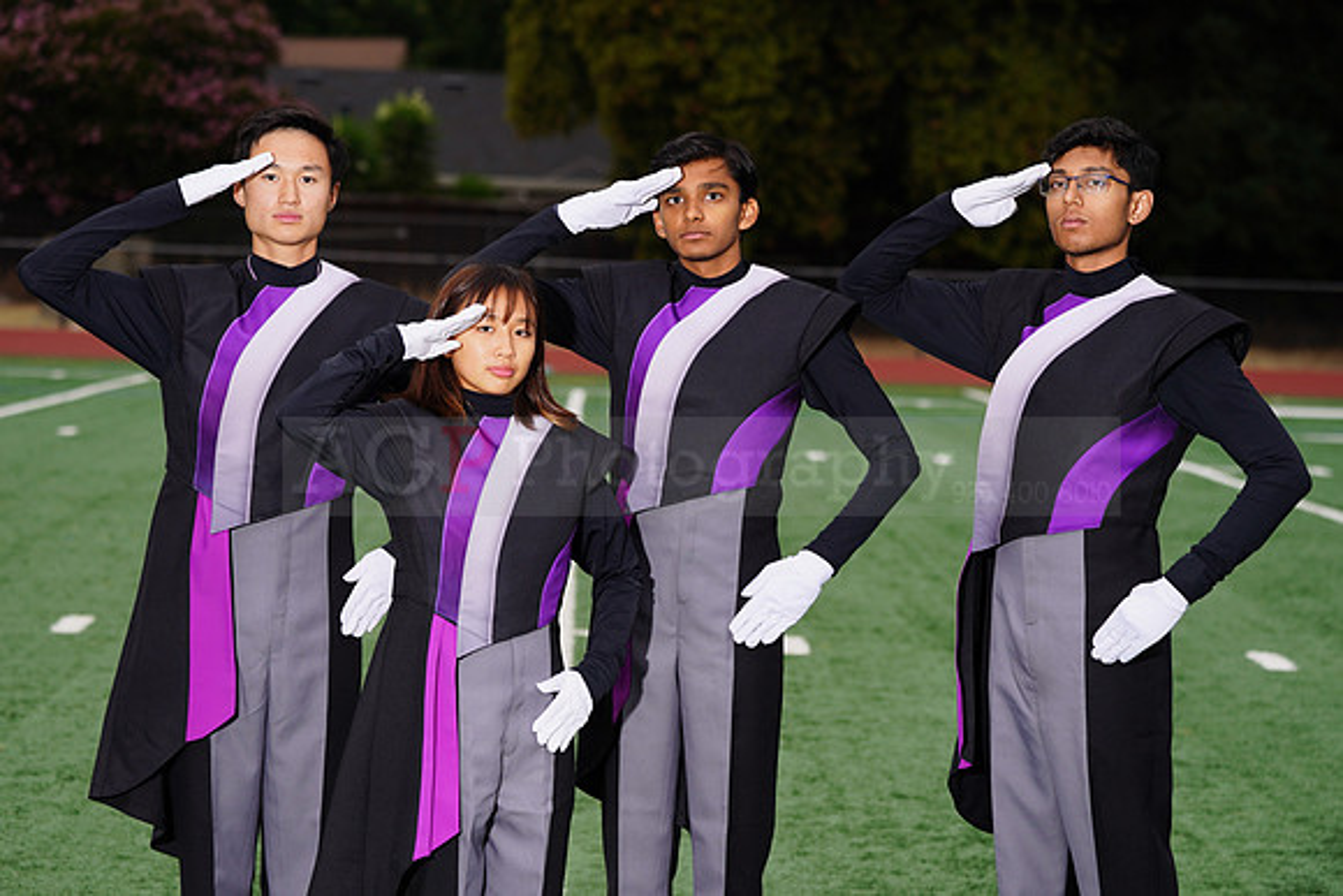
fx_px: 4701
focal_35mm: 126
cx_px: 672
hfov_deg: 16.3
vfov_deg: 10.9
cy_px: 448
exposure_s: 1/200
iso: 200
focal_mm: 126
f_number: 5.6
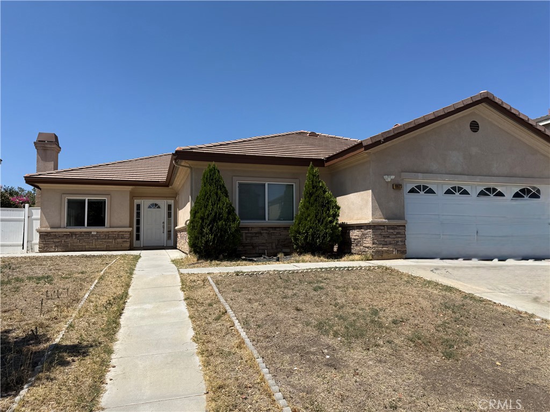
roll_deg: +0.5
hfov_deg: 71.6
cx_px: 275
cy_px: 206
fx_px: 381
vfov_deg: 56.8
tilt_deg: +3.9
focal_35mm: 24
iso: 80
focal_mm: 6.76
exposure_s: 1/6173
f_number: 1.78
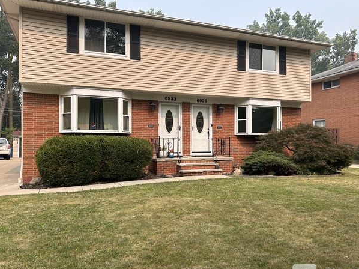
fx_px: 301
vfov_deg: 48.2
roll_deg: +0.8
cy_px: 138
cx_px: 189
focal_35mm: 29
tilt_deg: +0.2
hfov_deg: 61.6
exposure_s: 1/1669
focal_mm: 5.7
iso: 50
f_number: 1.5
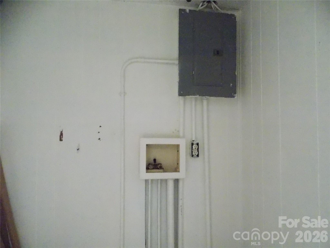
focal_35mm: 23
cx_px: 165
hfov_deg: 73.9
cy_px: 124
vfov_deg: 58.9
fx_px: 219
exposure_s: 1/100
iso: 1600
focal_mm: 4
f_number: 3.1
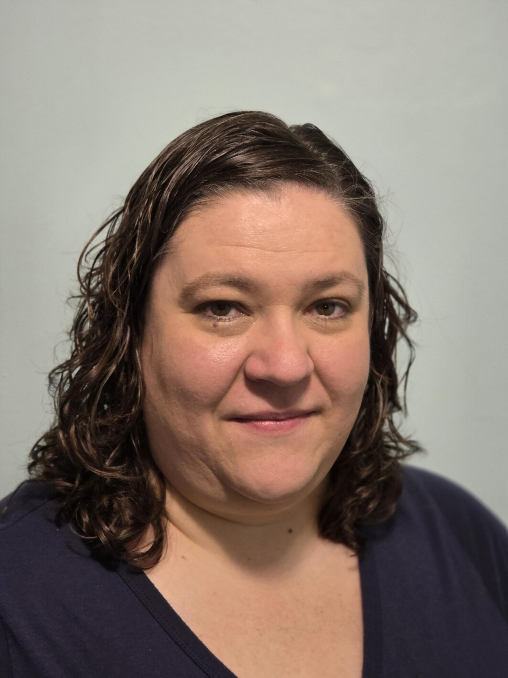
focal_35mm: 69
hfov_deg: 21.3
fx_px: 1350
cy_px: 339
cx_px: 254
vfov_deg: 28.2
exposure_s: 1/30
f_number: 2.4
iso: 250
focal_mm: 7.9
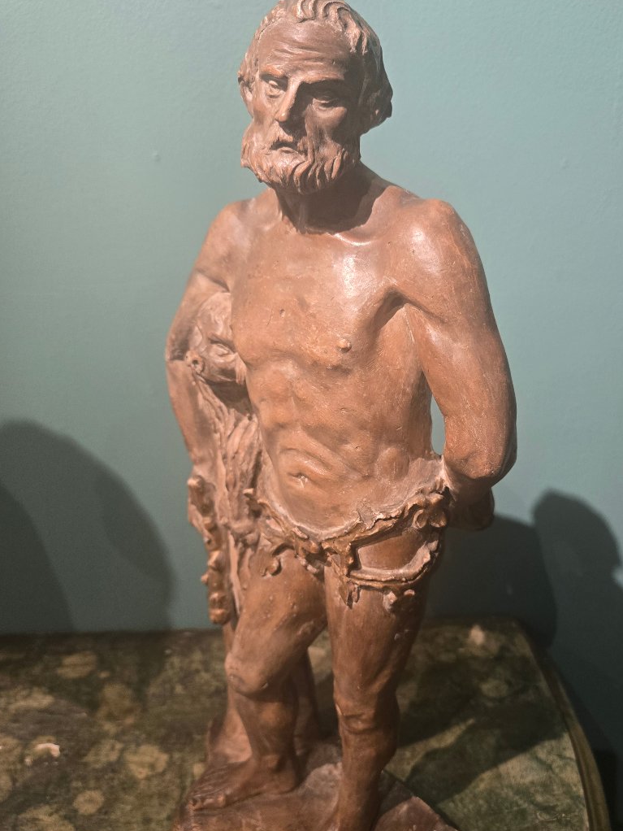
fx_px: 648
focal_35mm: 27
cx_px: 359
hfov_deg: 51.2
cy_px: 455
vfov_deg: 65.2
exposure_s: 1/100
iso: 320
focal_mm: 5.4
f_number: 1.8
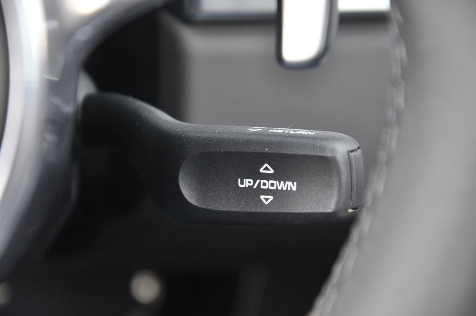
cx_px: 238
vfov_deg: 8.7
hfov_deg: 13.1
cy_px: 158
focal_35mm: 158
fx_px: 2080
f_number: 5.6
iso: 400
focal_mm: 105
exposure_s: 1/60
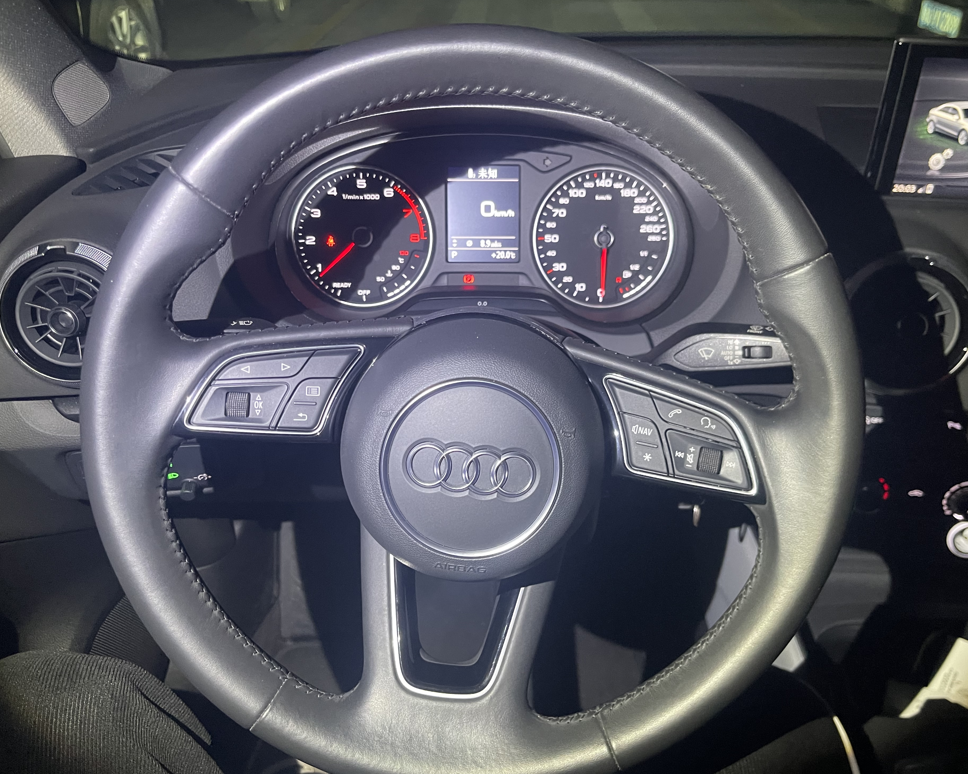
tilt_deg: -33.6
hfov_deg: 64.1
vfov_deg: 53.2
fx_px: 774
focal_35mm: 27
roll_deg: -1.6
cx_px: 501
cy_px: 377
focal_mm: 5.1
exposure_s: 1/56
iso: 400
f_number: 1.6
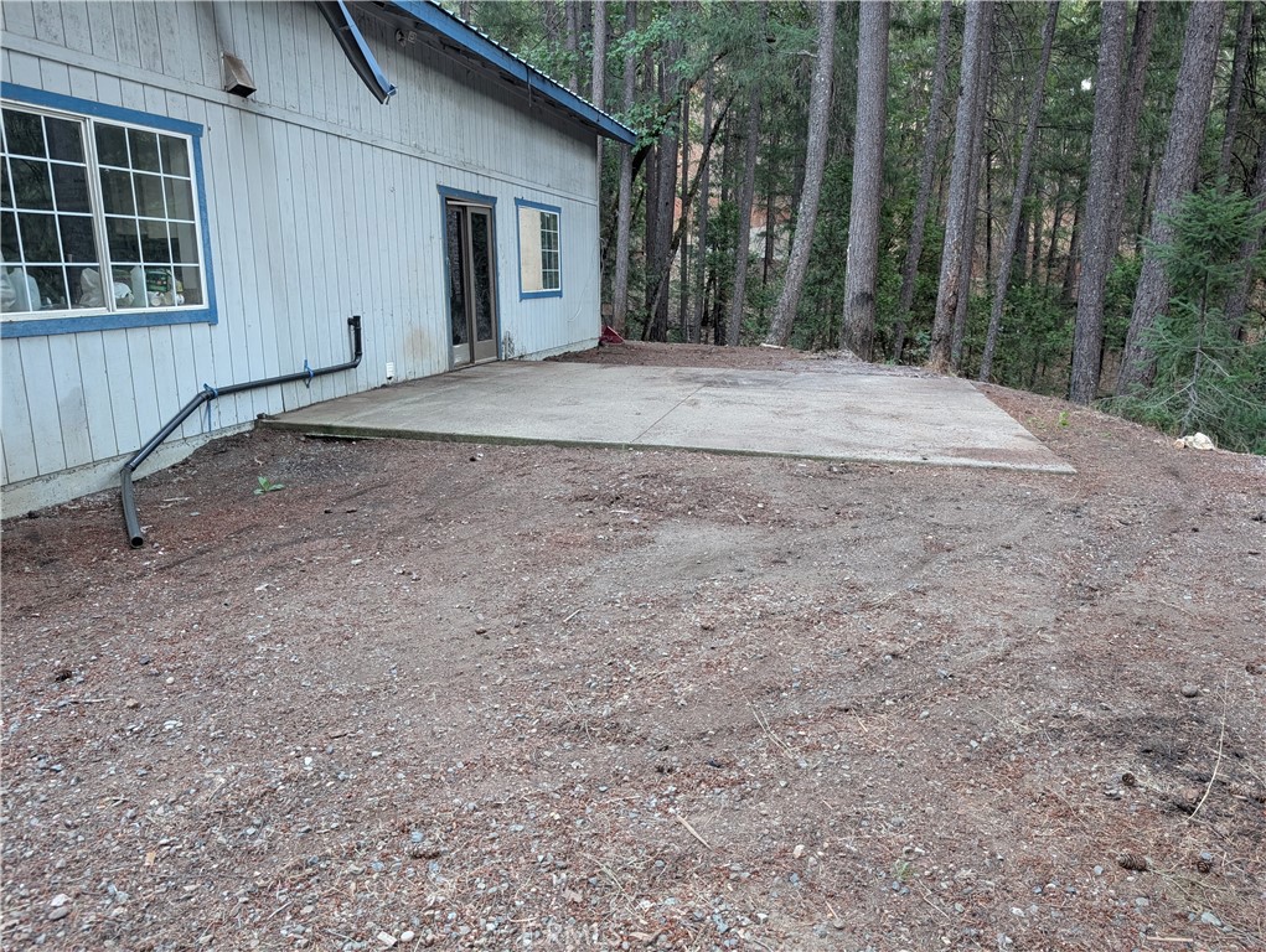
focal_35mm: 24
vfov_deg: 56.9
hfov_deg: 71.5
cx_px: 633
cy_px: 476
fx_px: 879
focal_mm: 6.9
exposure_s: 1/94.2
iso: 641
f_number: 1.68
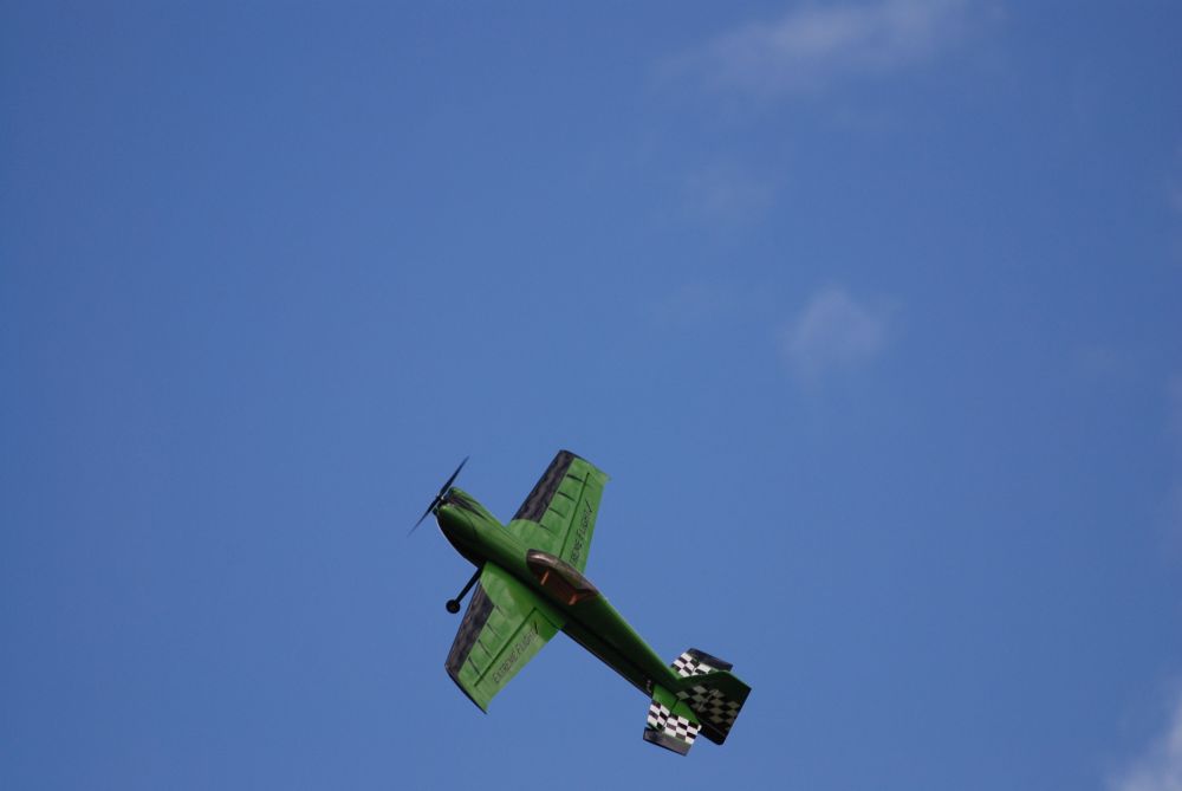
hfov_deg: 4.6
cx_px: 591
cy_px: 396
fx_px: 14790
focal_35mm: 450
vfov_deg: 3.1
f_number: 5.6
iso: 200
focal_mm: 300
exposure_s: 1/1000
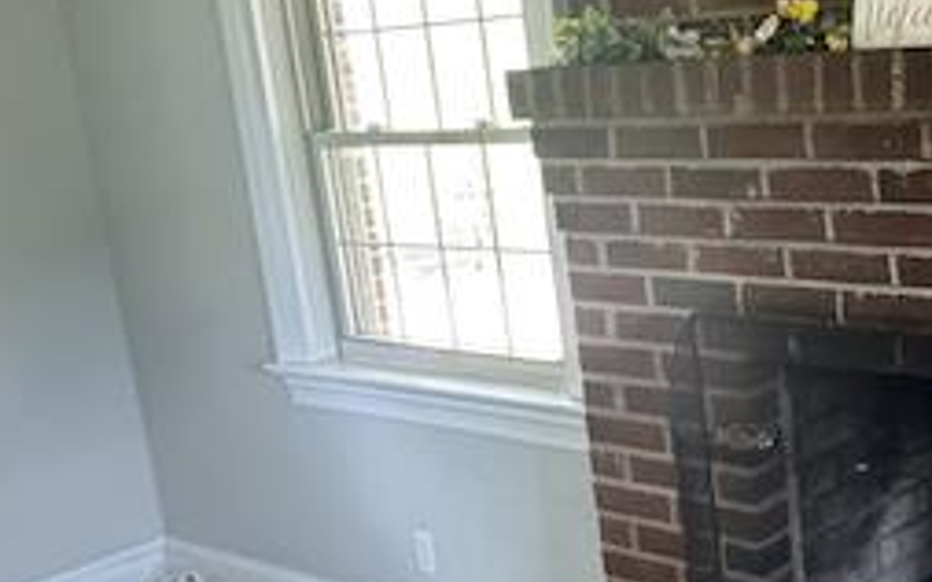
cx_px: 965
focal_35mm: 45
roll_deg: +4.0
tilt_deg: -10.4
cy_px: 276
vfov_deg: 28.6
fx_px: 1143
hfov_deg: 38.5
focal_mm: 2.22
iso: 800
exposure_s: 1/60
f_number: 2.2
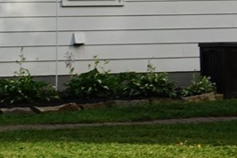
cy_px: -84
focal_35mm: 267
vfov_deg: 5.1
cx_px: 175
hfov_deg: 7.7
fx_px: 1756
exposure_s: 1/80
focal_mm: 44
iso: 100
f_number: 6.3
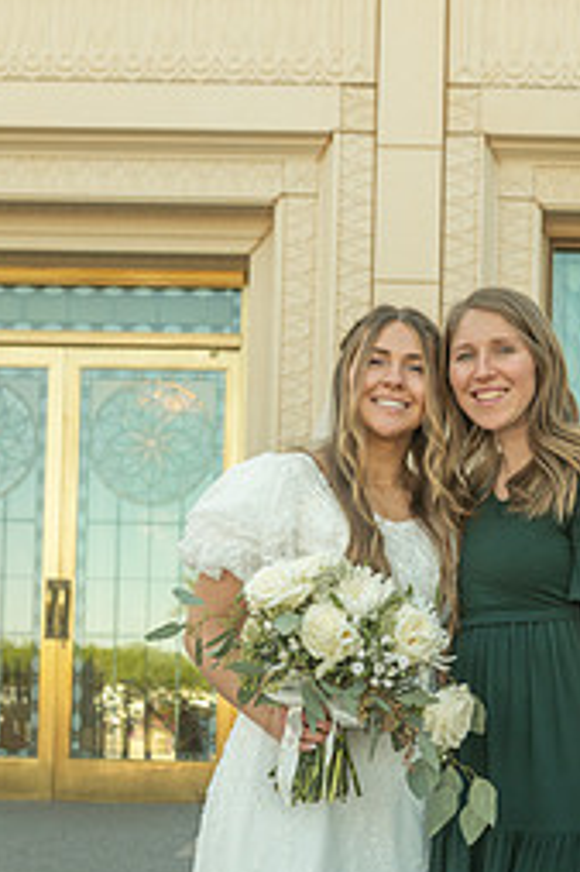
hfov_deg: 24.3
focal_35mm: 55
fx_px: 1331
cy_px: 680
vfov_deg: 35.3
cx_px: 438
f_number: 4.5
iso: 1000
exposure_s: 1/1000
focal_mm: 31
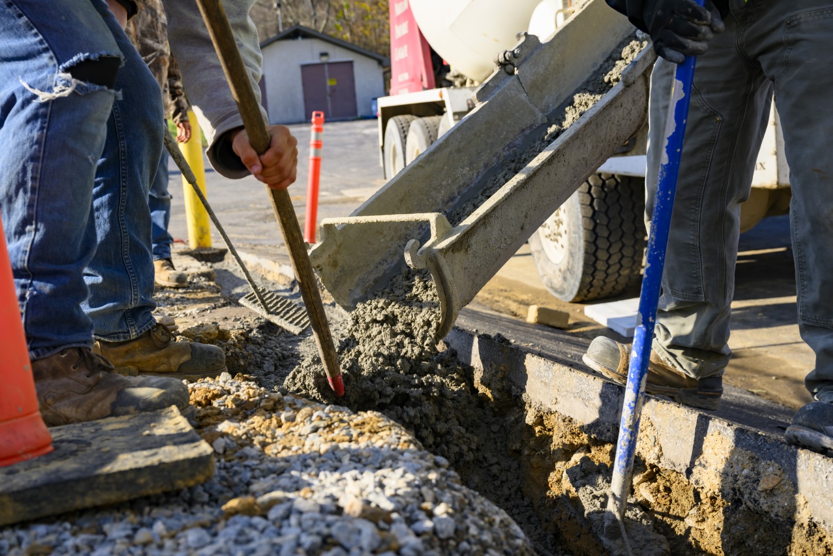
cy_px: 278
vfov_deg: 31.2
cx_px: 416
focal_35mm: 43
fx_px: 995
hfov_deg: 45.4
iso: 64
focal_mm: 43
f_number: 5.6
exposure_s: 1/400
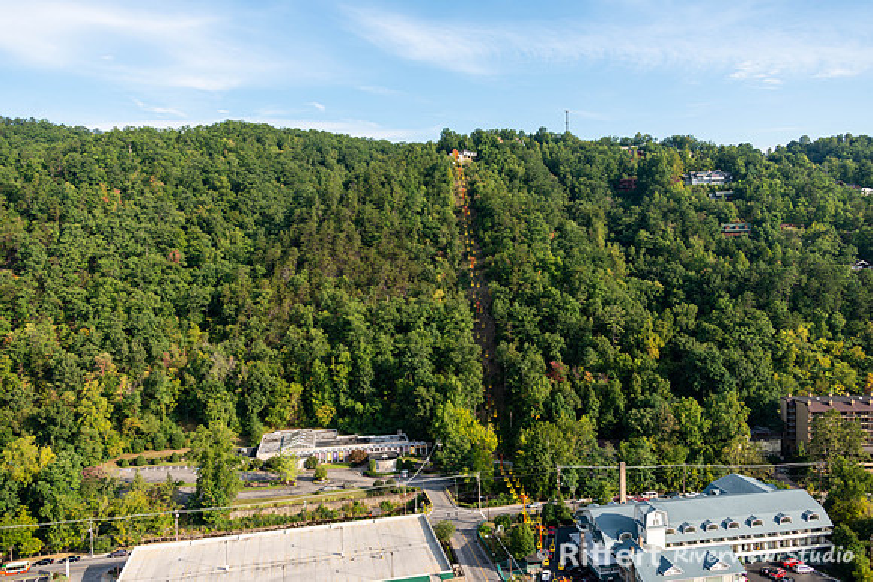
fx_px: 679
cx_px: 436
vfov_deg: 46.4
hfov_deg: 65.5
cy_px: 291
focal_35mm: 28
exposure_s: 1/500
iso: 100
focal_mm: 28
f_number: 3.5
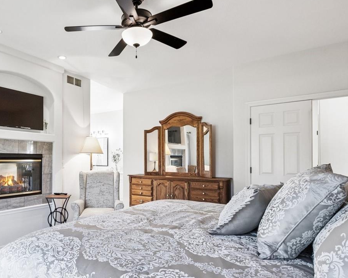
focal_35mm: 25
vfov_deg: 56.6
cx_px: 107
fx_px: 258
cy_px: 157
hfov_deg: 65.7
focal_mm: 15
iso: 800
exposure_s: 1/15
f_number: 11
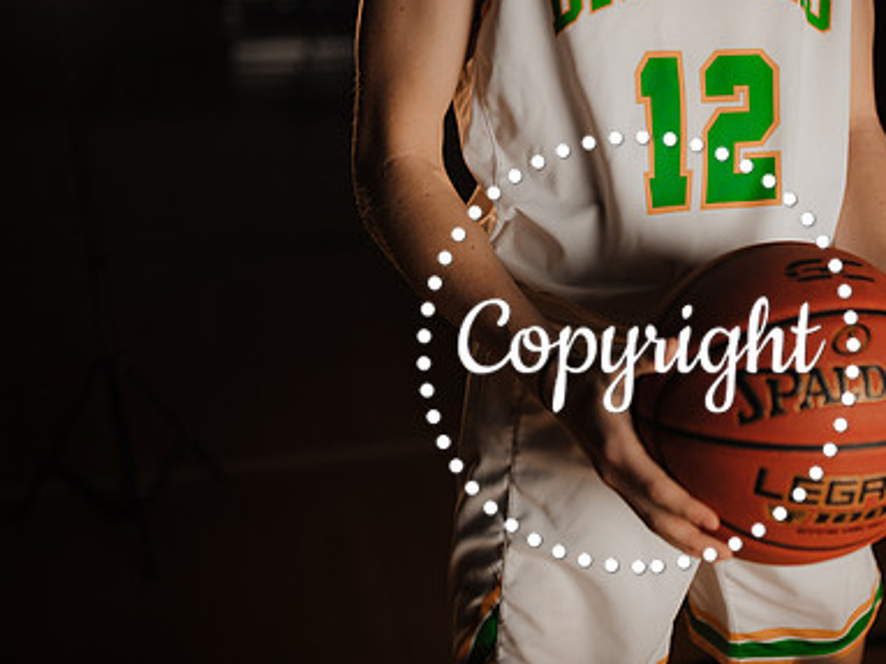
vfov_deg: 28.5
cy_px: 349
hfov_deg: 36.8
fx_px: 1305
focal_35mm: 51
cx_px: 638
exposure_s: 1/250
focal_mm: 35
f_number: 2.5
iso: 160
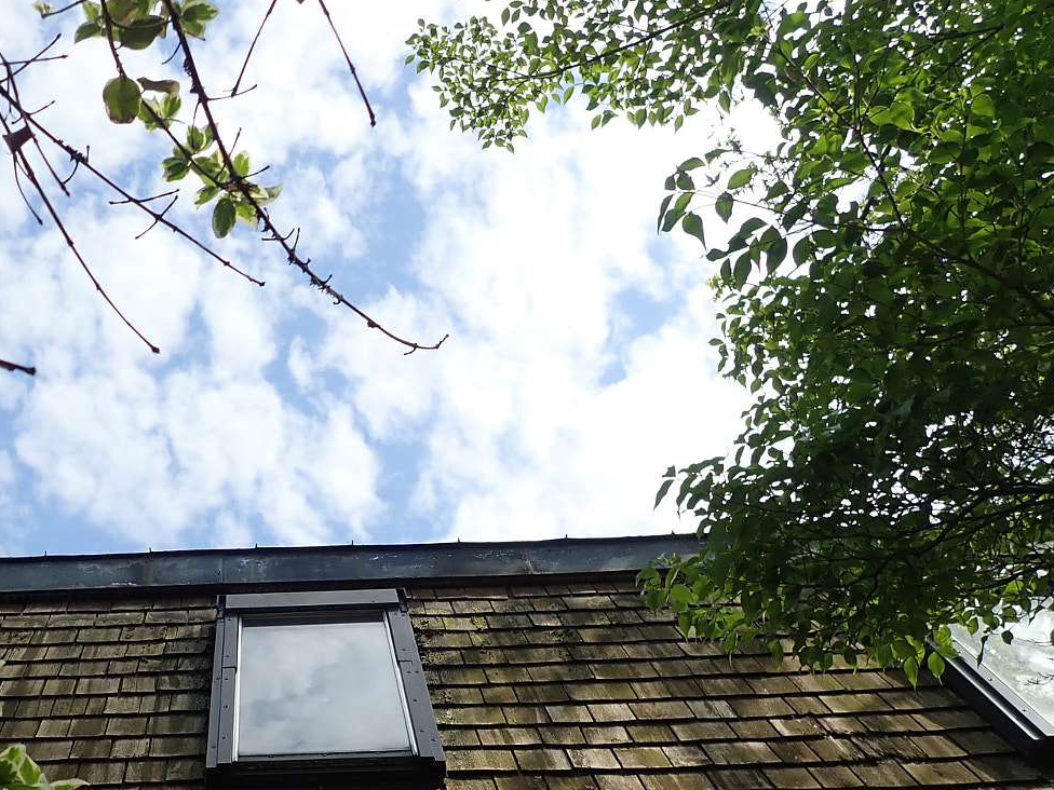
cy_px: 516
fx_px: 1248
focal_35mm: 41
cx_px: 257
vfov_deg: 34.9
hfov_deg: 44.2
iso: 100
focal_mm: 4.5
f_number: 8
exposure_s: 1/125
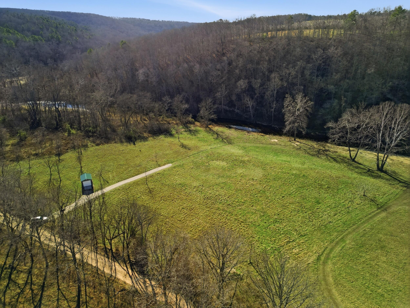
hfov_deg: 71.6
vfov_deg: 56.8
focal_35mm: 24
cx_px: 205
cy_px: 154
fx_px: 284
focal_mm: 6.7
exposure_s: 1/500
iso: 100
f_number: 1.7
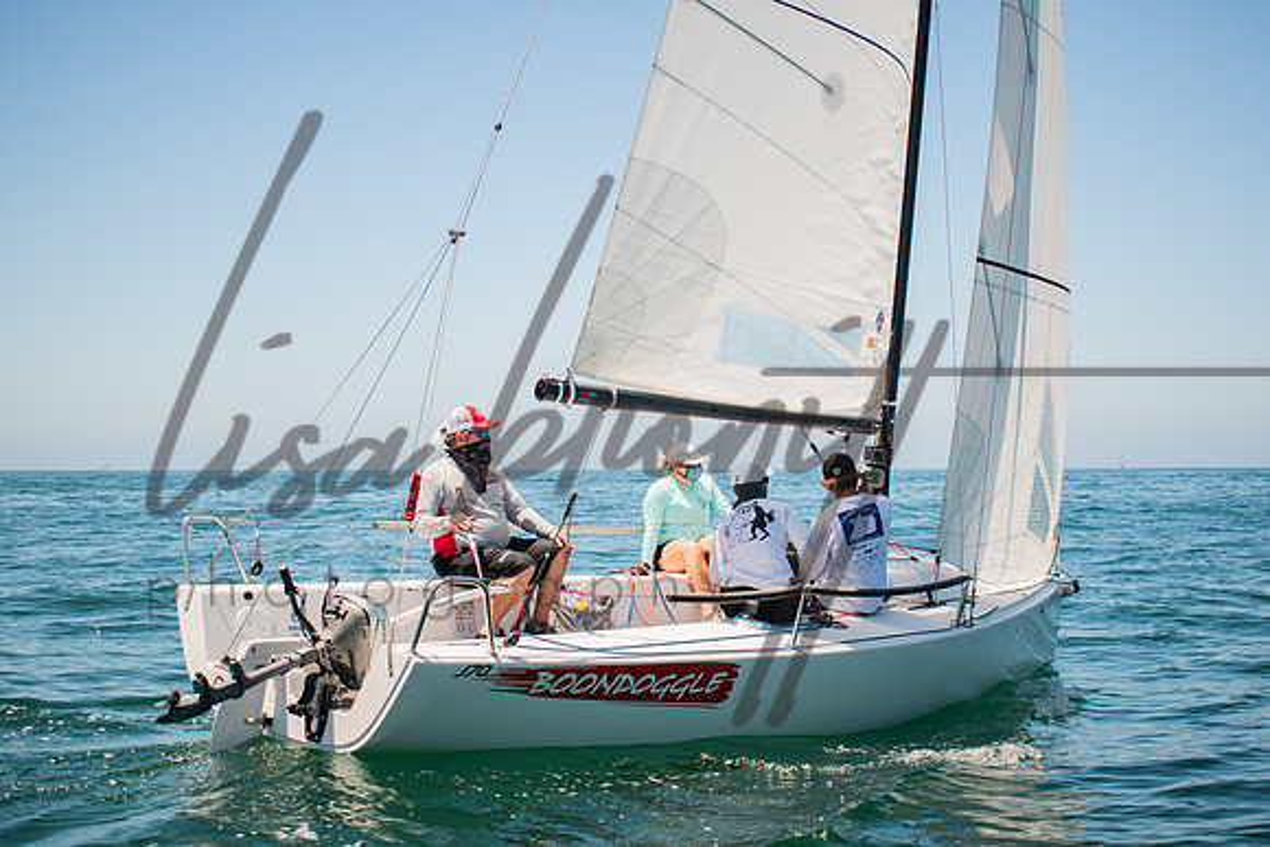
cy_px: 424
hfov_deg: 44.8
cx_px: 635
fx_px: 1540
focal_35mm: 44
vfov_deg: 30.8
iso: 100
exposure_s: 1/320
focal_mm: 28
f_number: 4.5
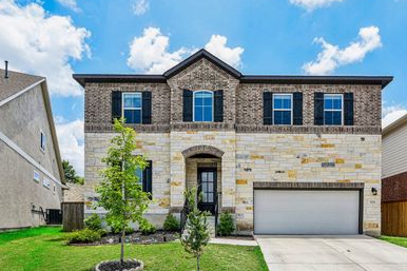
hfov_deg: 78.2
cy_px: 126
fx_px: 249
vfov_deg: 57.1
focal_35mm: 22
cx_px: 231
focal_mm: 17
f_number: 8
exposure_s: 1/640
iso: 400
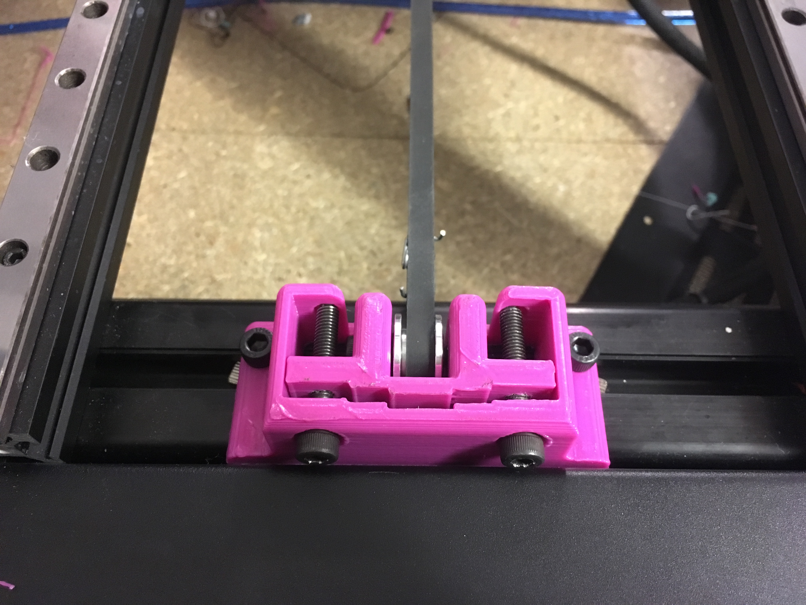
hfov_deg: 61.7
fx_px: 675
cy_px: 302
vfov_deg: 48.2
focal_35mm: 29
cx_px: 403
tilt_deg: -59.1
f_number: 2.2
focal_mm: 4.15
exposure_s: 1/17
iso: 320
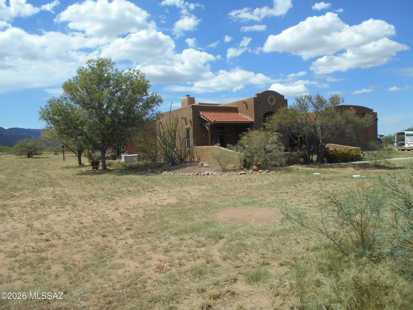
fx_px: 310
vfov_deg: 53.1
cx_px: 206
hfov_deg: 67.3
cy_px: 155
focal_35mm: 26
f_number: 3.2
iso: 80
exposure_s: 1/1600
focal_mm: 4.6
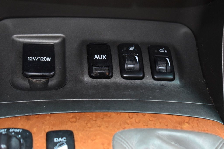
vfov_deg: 16.5
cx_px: 112
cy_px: 74
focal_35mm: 82
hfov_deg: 24.6
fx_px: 513
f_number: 5.6
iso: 1400
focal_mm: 55
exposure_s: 1/30
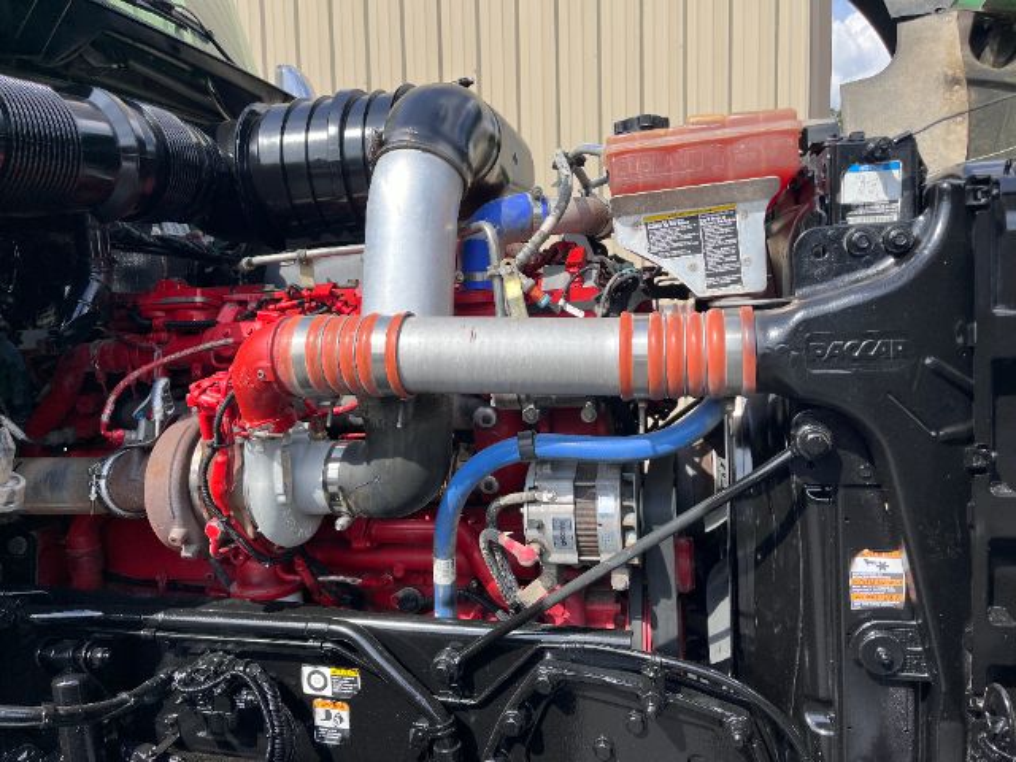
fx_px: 763
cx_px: 508
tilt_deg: -3.5
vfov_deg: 53.1
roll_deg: +2.9
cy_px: 381
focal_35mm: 26
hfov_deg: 67.3
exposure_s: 1/1776
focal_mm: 5.1
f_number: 1.6
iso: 50
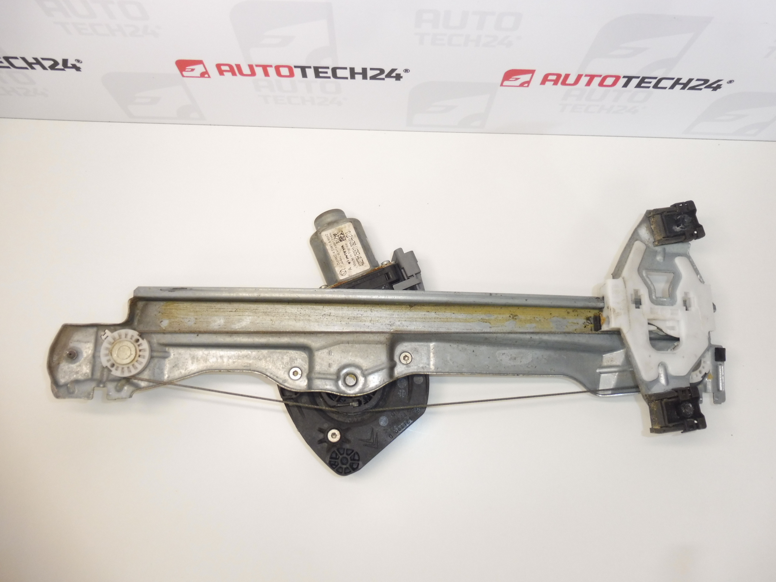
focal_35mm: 24
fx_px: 538
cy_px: 291
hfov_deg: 71.6
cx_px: 388
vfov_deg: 56.8
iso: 200
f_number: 3.5
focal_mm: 4.3
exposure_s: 1/80
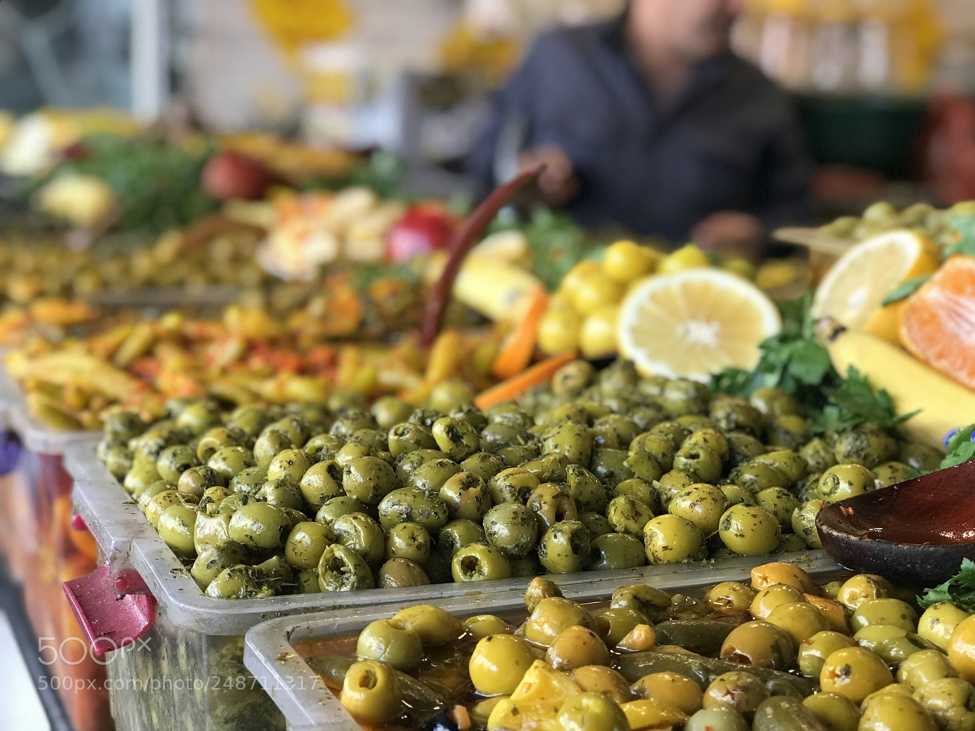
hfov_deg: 33.8
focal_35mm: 57
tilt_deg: -9.6
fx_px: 1605
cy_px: 366
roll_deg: -1.3
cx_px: 488
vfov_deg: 25.7
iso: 50
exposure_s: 1/50
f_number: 2.8
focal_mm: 6.6
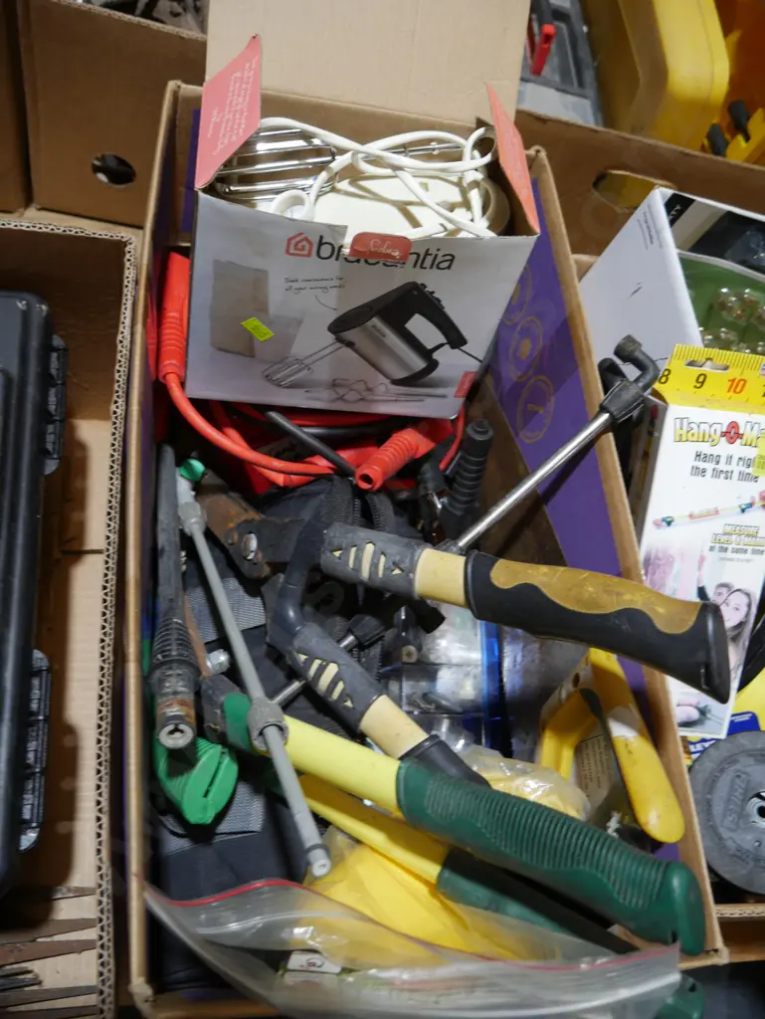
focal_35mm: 28
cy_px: 510
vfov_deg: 63.4
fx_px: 824
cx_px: 382
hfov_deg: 49.8
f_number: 3.5
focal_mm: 14
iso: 200
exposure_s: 1/60
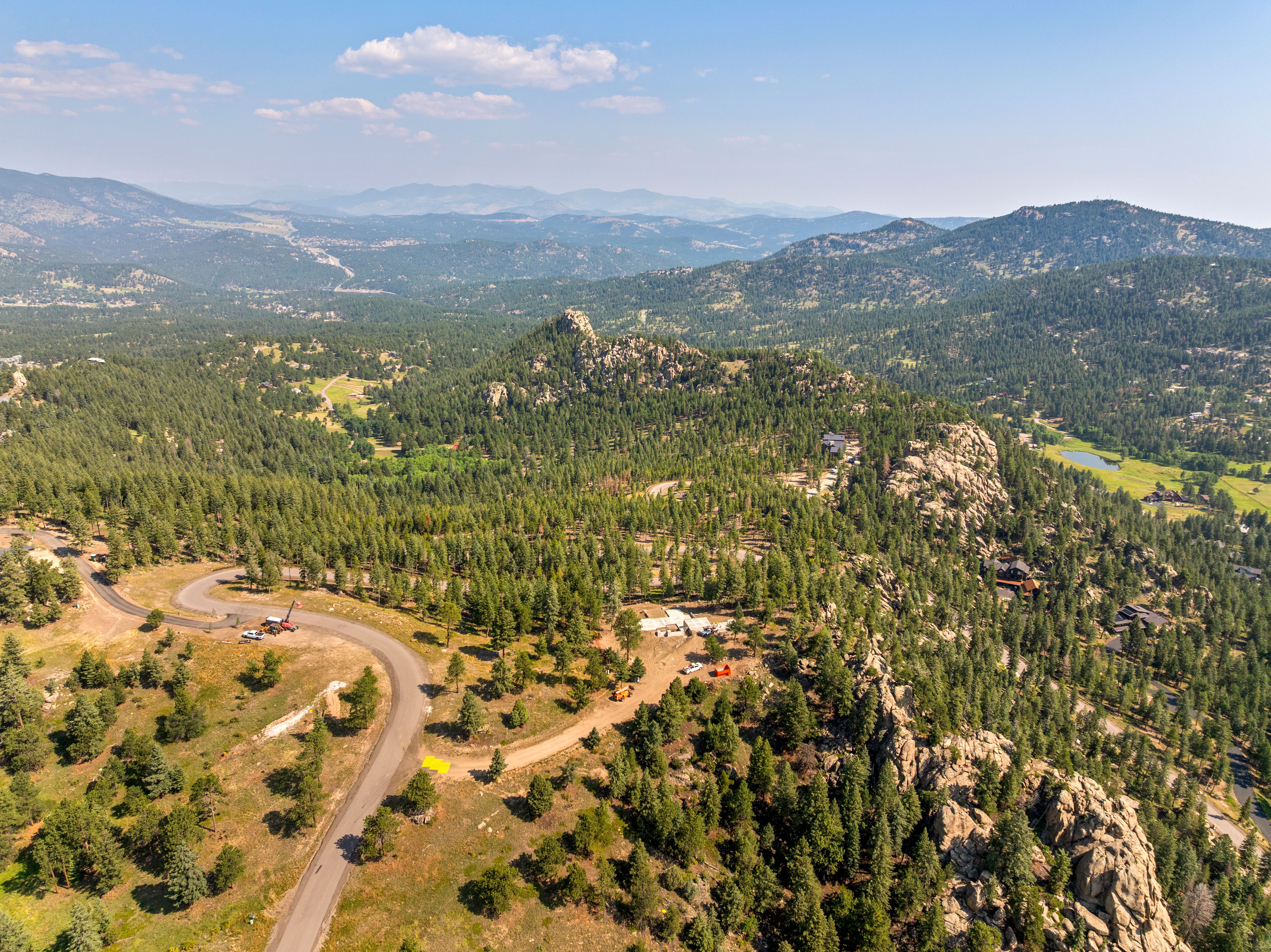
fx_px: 881
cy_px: 476
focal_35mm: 24
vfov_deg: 56.8
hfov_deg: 71.6
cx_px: 636
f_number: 2.8
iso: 100
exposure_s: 1/2000
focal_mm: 12.29
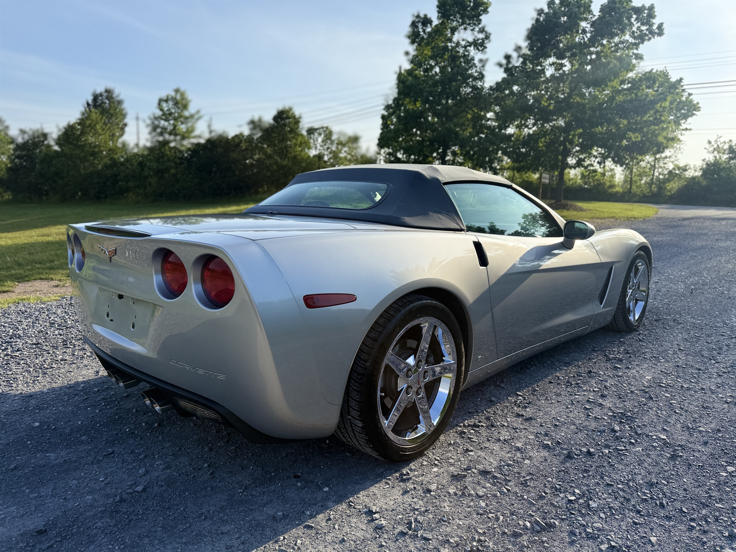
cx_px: 368
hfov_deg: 71.6
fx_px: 510
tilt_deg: -7.3
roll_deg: -1.1
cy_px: 276
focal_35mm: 24
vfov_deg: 56.8
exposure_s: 1/4975
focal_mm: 6.76
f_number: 1.78
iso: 80
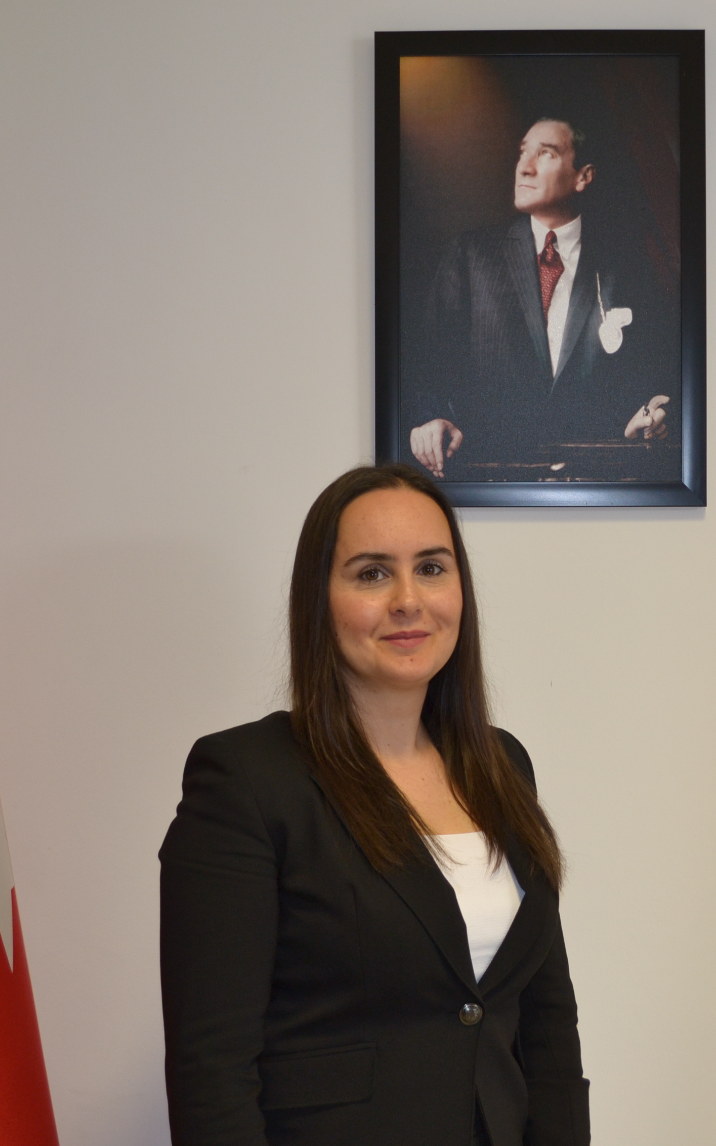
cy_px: 574
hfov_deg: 22.8
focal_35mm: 56
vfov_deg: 36.3
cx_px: 567
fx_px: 1748
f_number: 4
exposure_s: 1/30
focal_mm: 24
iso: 320
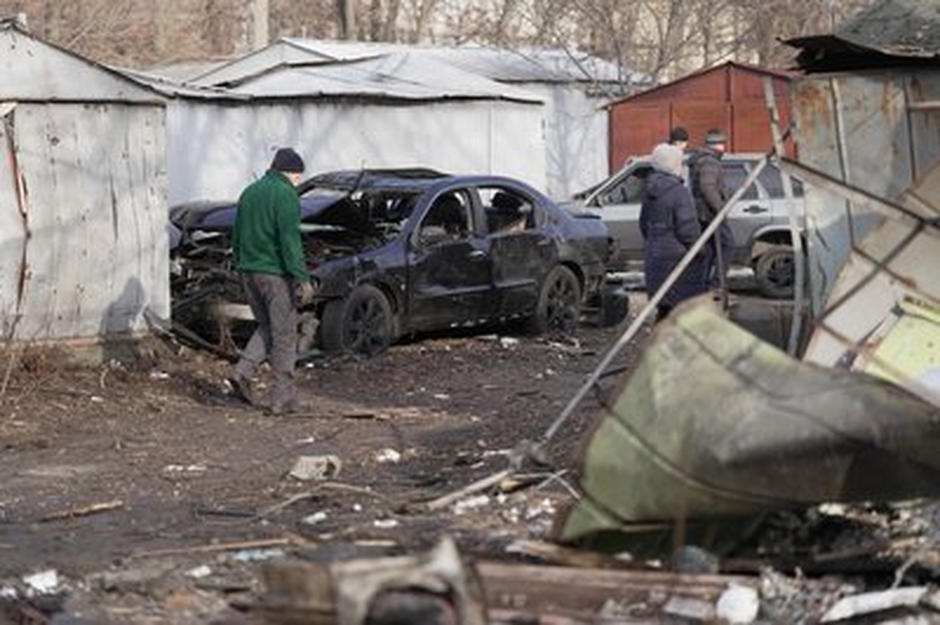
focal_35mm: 106
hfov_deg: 19.3
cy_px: 312
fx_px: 2765
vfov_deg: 12.9
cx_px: 470
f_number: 2.8
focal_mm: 106
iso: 125
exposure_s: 1/800
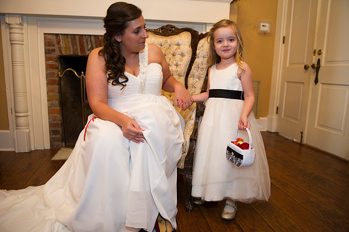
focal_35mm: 26
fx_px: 252
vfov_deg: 49.5
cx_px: 174
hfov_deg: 69.4
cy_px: 116
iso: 800
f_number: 3.2
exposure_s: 1/50
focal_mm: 26
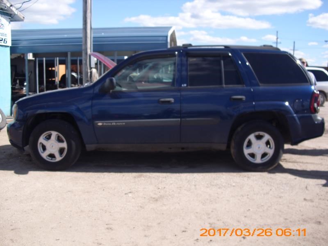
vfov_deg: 39.7
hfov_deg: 51.4
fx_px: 341
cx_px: 164
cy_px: 123
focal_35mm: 36
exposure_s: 1/125
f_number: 7.8
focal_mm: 6.3
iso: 80
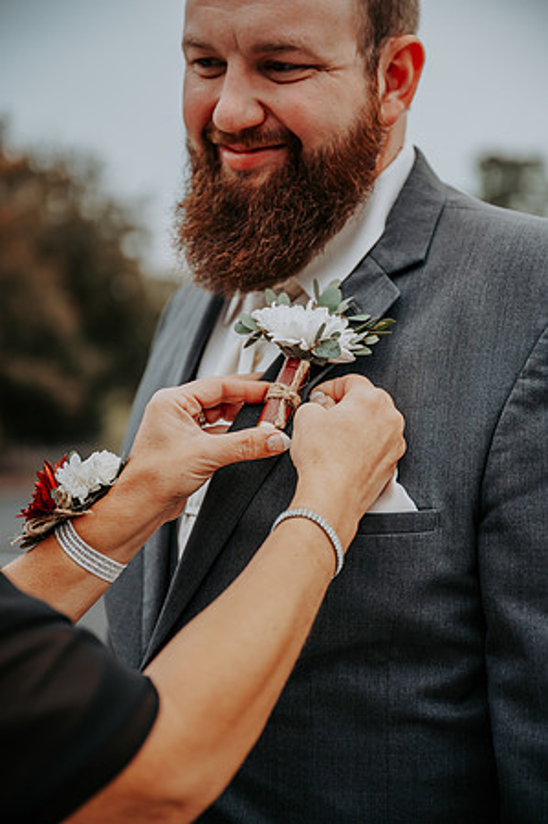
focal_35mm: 63
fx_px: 1442
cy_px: 412
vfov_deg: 31.9
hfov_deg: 21.5
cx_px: 274
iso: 320
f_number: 2.8
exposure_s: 1/1000
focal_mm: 63
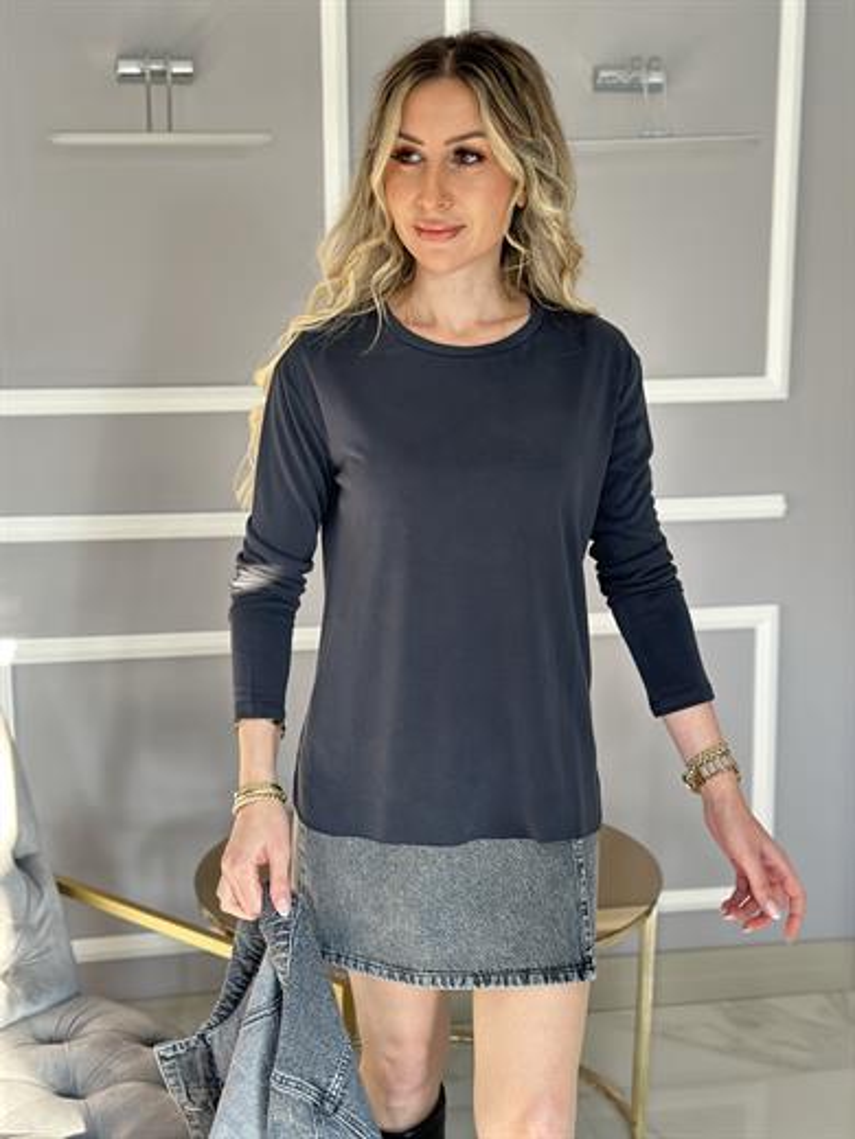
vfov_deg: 39.7
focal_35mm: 48
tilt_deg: -9.7
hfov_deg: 30.3
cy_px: 570
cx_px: 428
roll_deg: -0.5
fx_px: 1581
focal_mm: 6.86
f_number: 1.78
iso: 250
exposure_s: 1/60
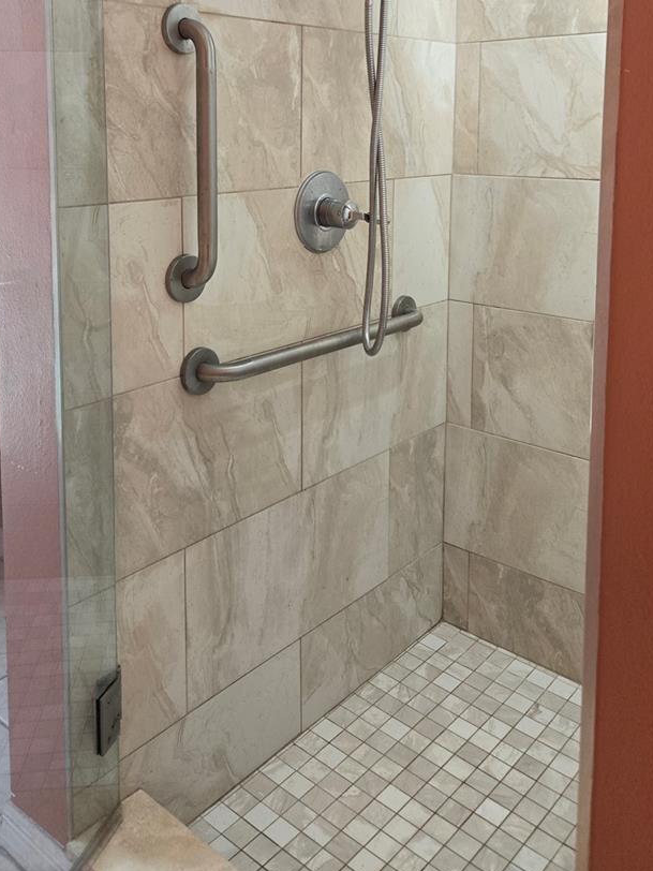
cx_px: 299
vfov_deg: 51.9
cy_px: 232
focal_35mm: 34
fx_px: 855
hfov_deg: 41.8
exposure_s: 1/120
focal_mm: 5.4
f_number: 1.8
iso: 200
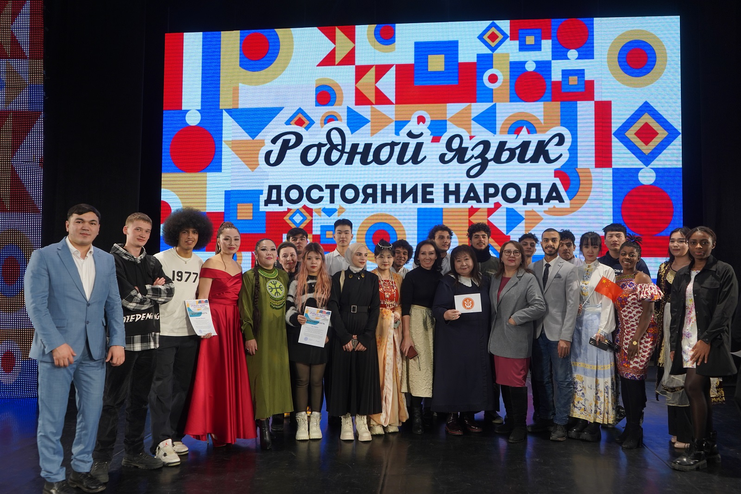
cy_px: 247
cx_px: 370
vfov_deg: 44.9
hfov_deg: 63.7
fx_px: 597
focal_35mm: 29
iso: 320
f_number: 4
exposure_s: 1/160
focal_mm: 29
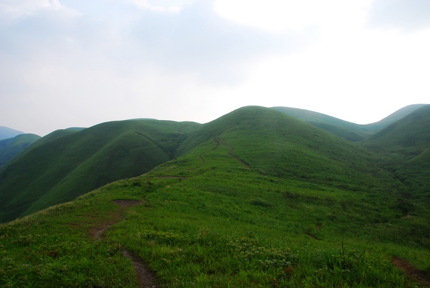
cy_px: 143
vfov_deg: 46.5
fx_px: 335
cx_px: 222
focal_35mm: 28
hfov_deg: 65.4
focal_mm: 18
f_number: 13
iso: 100
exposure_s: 1/80
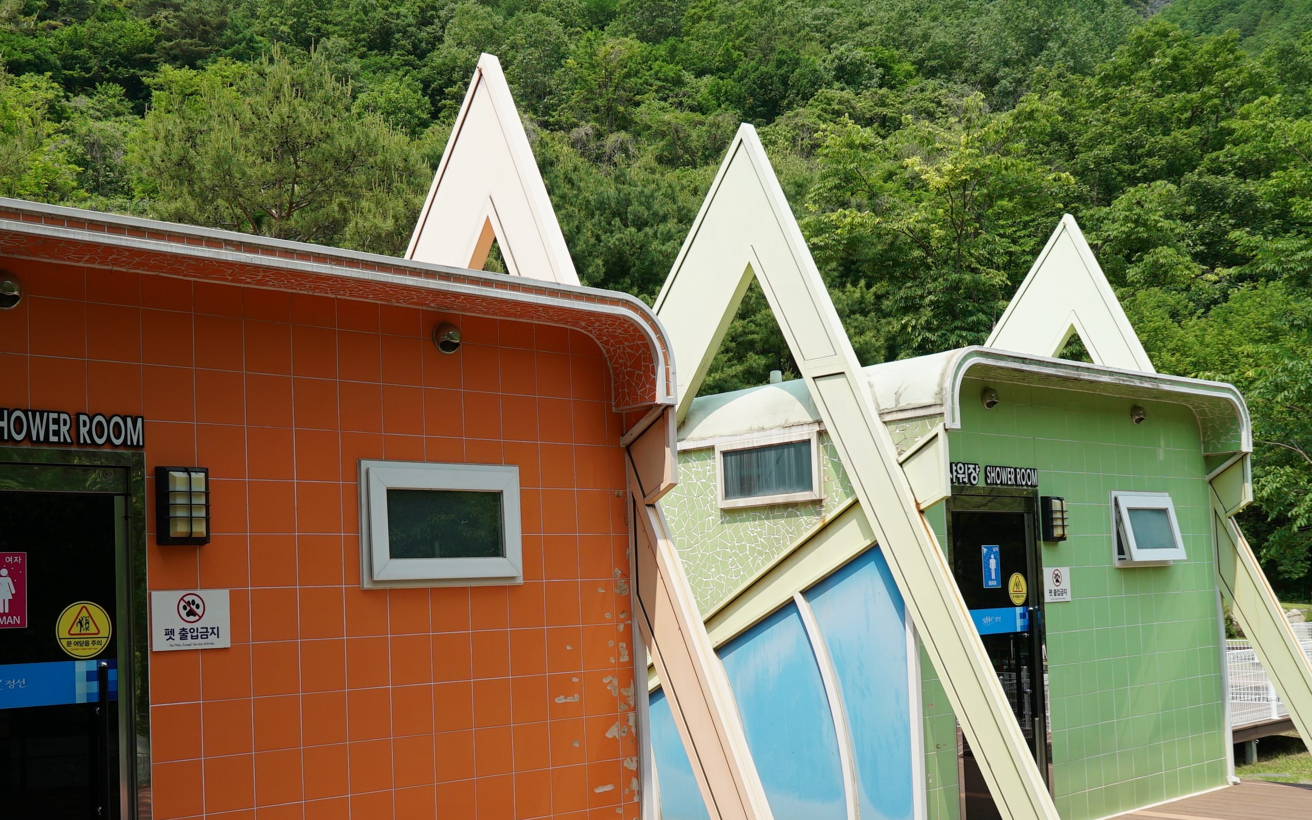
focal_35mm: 38
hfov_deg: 51.2
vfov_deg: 33.4
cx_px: 521
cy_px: 522
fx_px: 1359
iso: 200
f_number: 10
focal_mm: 24
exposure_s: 1/200
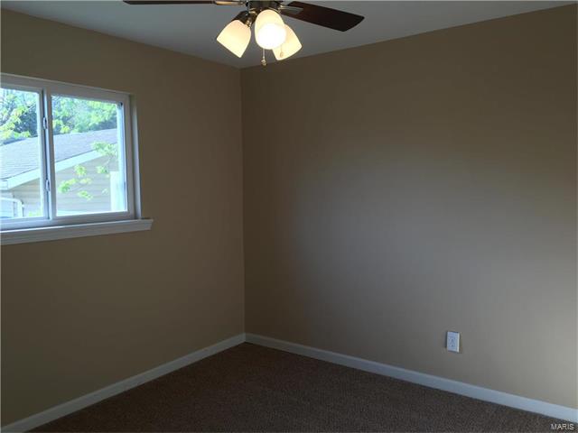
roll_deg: +0.3
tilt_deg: -4.3
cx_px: 289
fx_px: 484
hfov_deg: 61.7
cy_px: 216
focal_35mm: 29
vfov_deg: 48.2
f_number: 2.2
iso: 32
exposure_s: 1/120
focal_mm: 4.15
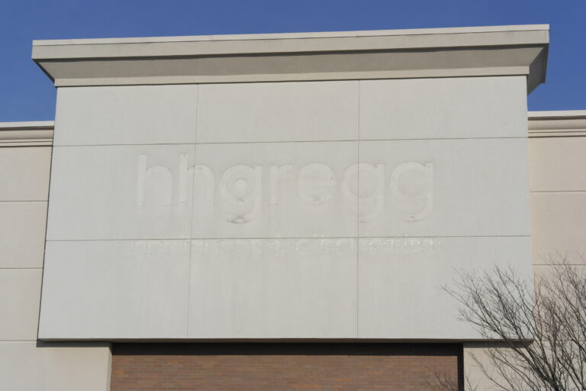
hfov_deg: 26.3
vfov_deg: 17.7
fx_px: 1253
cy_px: 196
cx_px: 293
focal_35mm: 77
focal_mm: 50
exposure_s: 1/400
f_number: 10
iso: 100
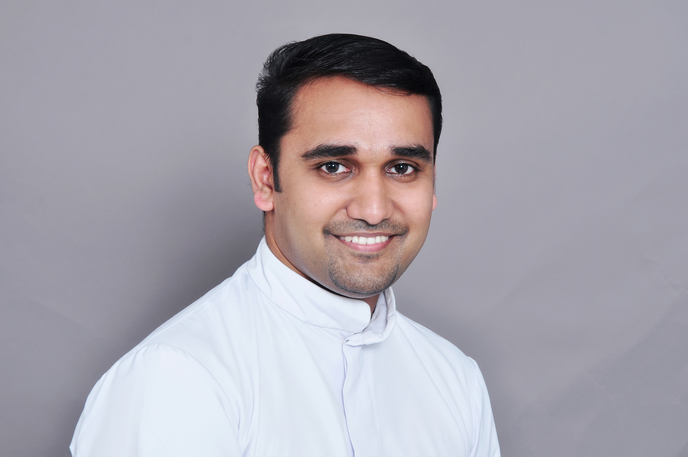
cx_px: 344
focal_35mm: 120
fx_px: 2291
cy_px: 228
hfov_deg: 17.1
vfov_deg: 11.4
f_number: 11
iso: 200
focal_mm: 80
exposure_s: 1/125
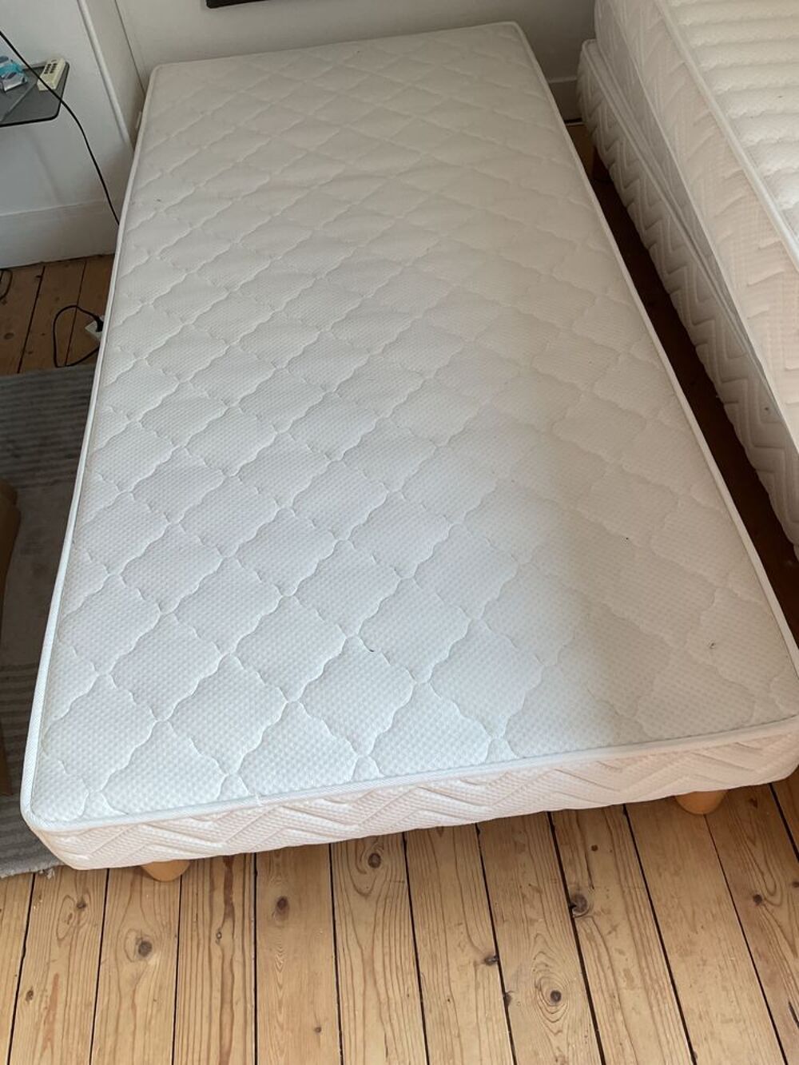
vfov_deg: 61.7
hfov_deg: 48.2
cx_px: 400
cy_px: 532
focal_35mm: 29
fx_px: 892
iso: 25
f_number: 1.8
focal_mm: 3
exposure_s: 1/100
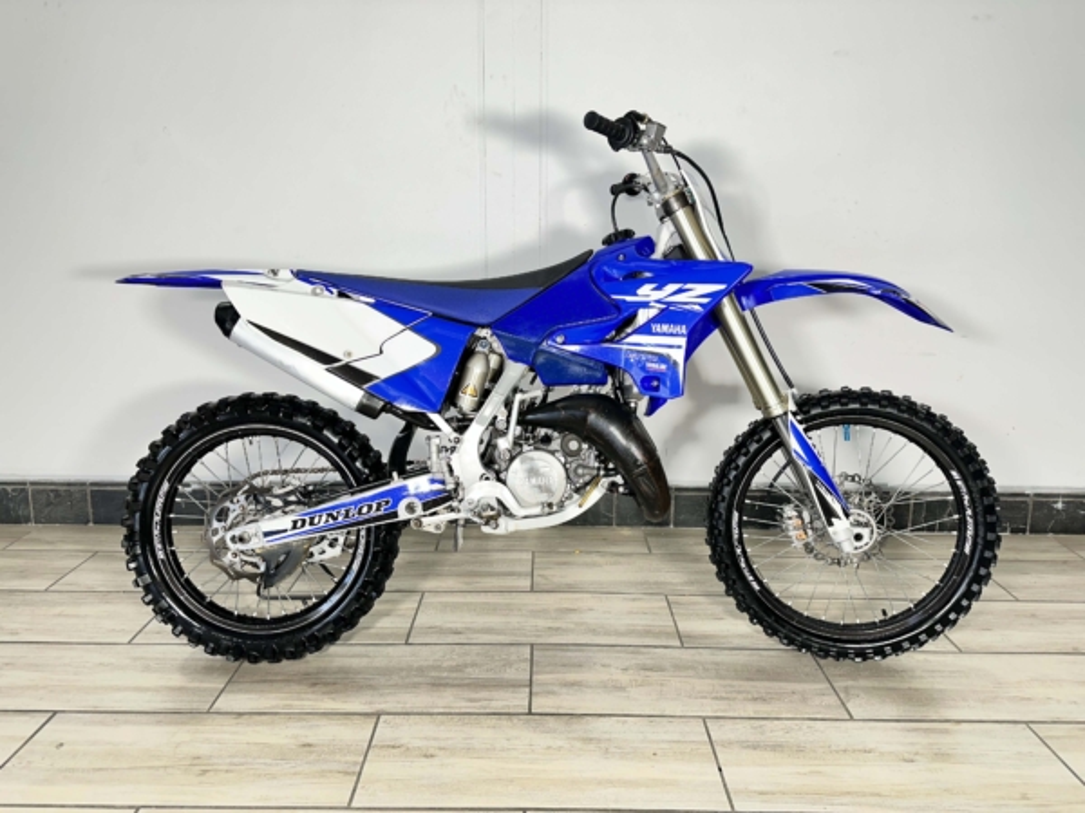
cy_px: 406
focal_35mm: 24
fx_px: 752
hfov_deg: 71.6
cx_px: 542
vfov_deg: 56.8
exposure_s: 1/100
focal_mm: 6.86
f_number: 1.78
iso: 64
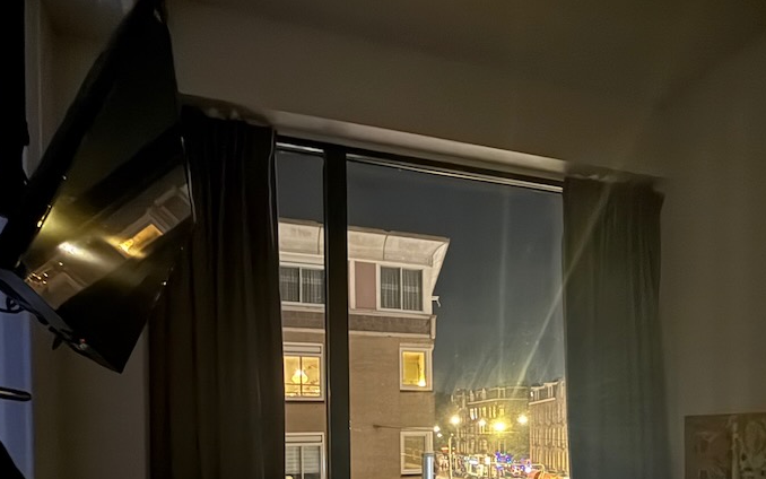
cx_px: 454
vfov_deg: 40.8
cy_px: 441
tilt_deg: -1.2
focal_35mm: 28
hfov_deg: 65.9
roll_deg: +0.2
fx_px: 585
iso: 2500
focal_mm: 2.22
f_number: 2.2
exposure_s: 1/4
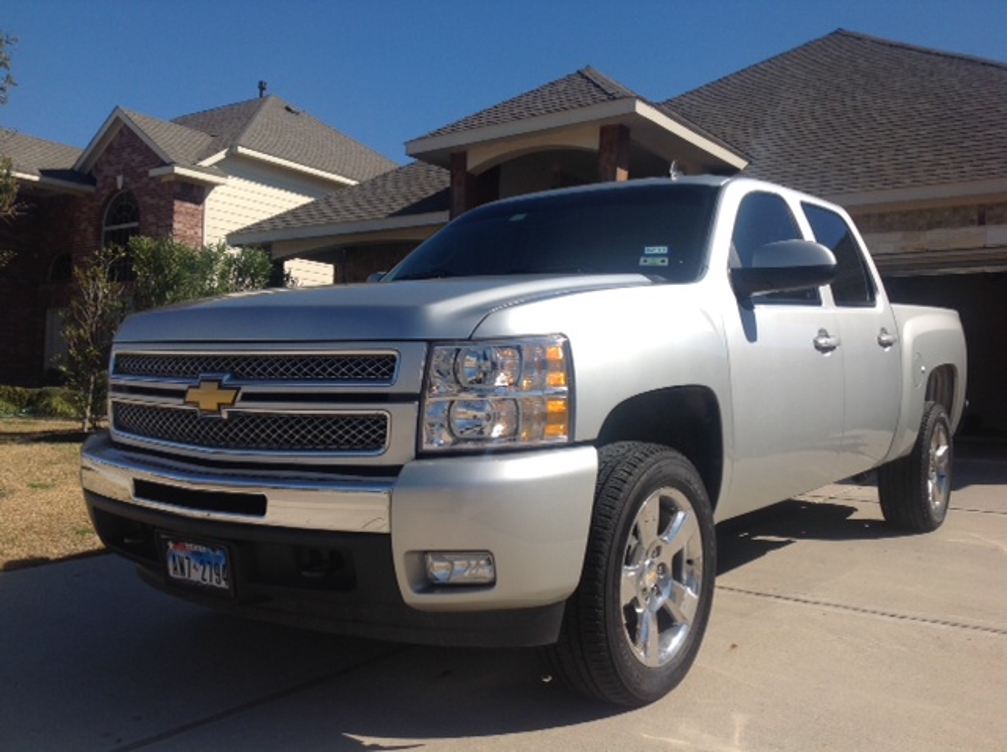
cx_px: 504
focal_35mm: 35
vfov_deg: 40.6
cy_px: 376
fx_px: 1017
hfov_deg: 52.7
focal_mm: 4.28
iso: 50
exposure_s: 1/2326
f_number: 2.4
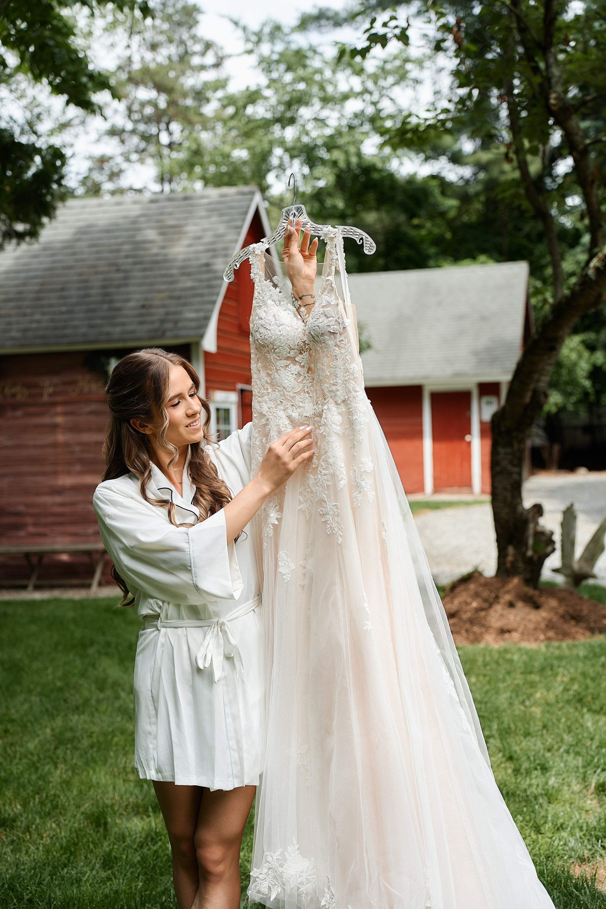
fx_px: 1161
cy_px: 454
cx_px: 303
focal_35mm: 46
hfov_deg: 29.2
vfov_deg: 42.7
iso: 100
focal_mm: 46
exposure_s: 1/400
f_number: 2.8
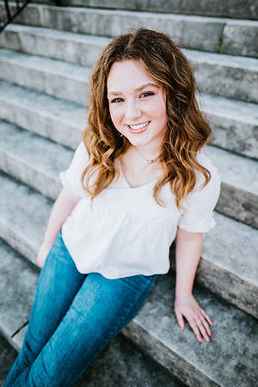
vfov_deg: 73.7
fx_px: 258
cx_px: 129
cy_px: 194
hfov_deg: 53.1
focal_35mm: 24
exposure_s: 1/500
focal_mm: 24
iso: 100
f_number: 2
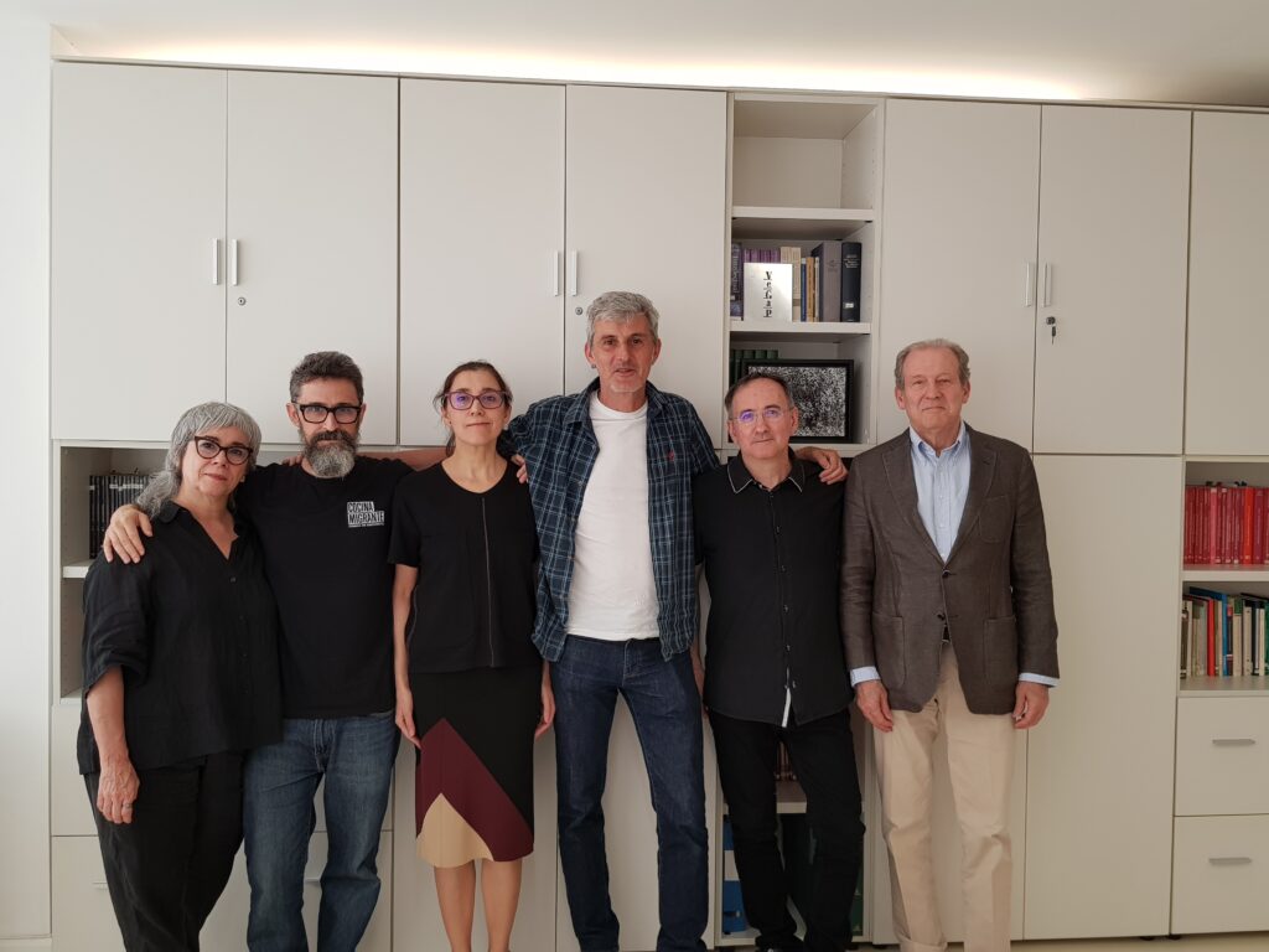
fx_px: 953
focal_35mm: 26
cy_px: 476
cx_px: 634
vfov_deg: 53.1
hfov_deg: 67.3
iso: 50
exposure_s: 1/50
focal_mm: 4.3
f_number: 1.7
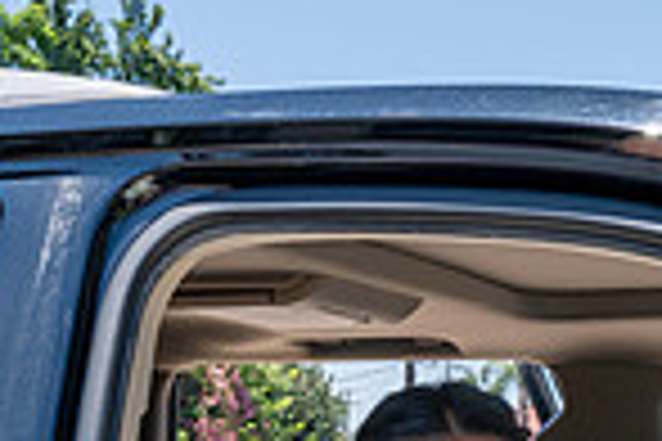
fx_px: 1747
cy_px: 808
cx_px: 248
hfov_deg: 21.4
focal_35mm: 95
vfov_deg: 13.0
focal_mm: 24
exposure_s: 1/125
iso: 200
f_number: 11
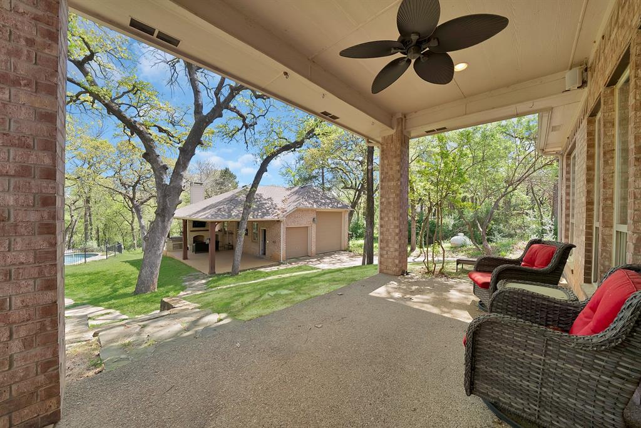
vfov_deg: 90.1
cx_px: 320
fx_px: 214
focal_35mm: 12
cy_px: 214
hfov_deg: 112.6
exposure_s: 1/100
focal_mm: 12
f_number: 9
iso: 640
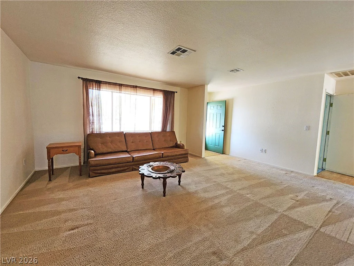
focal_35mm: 13
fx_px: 133
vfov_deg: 89.9
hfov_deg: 106.2
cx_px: 177
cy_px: 133
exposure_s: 1/60
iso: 250
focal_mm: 2.2
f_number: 2.2
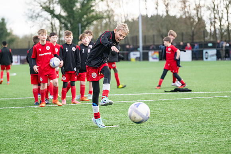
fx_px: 899
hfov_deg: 14.7
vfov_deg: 9.8
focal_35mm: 140
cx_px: 116
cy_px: 77
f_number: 4
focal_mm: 140
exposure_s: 1/2000
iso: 2000
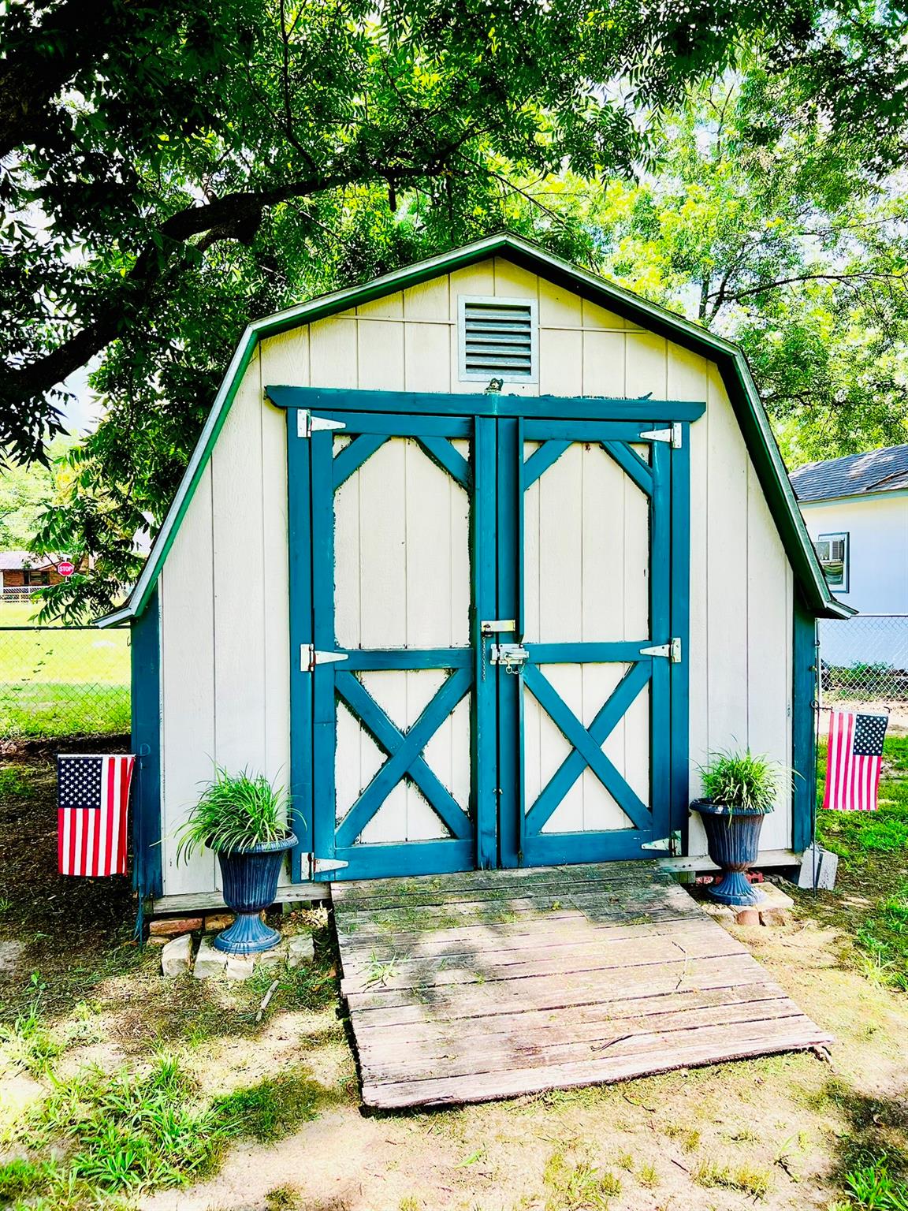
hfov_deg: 53.1
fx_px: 909
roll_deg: +0.9
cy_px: 606
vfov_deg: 67.3
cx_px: 454
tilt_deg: -0.9
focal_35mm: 26
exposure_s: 1/696
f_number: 1.5
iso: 50
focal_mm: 5.7
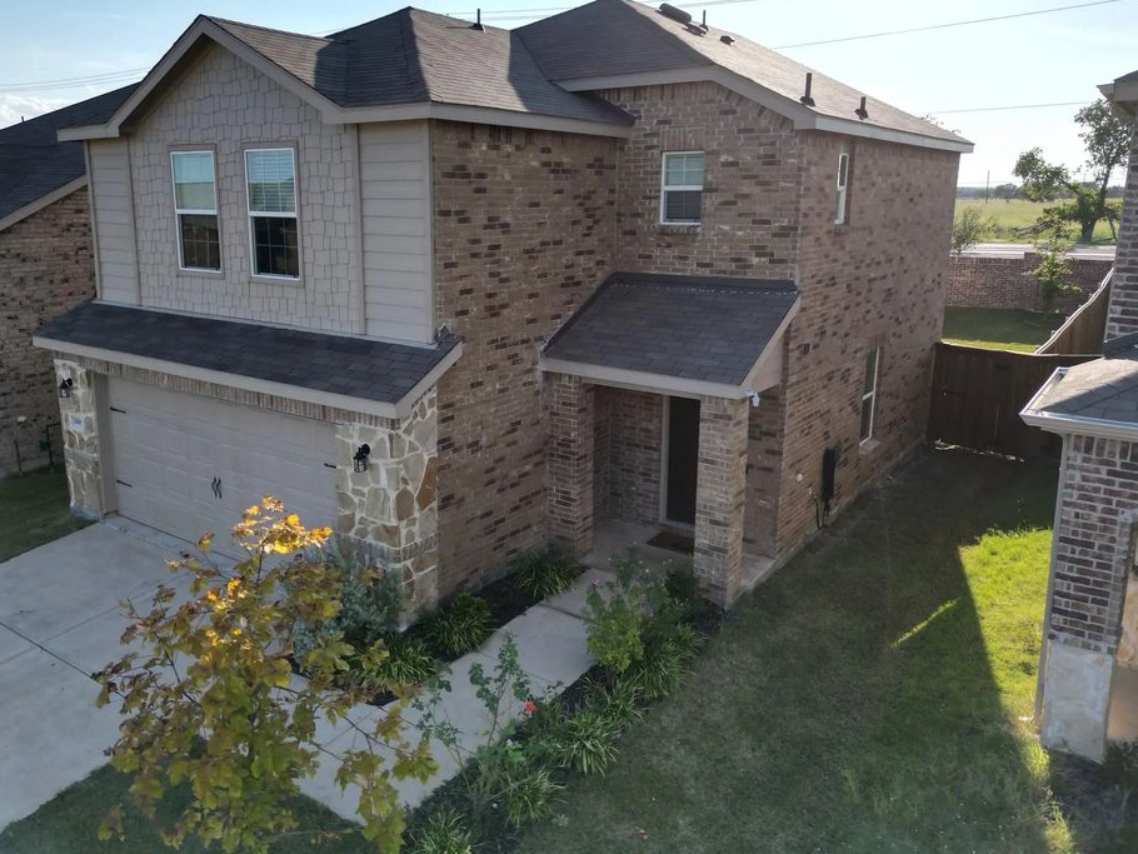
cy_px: 375
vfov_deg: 51.3
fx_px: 888
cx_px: 508
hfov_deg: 65.1
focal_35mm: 27
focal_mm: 6.72
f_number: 1.7
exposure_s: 1/100
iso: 100
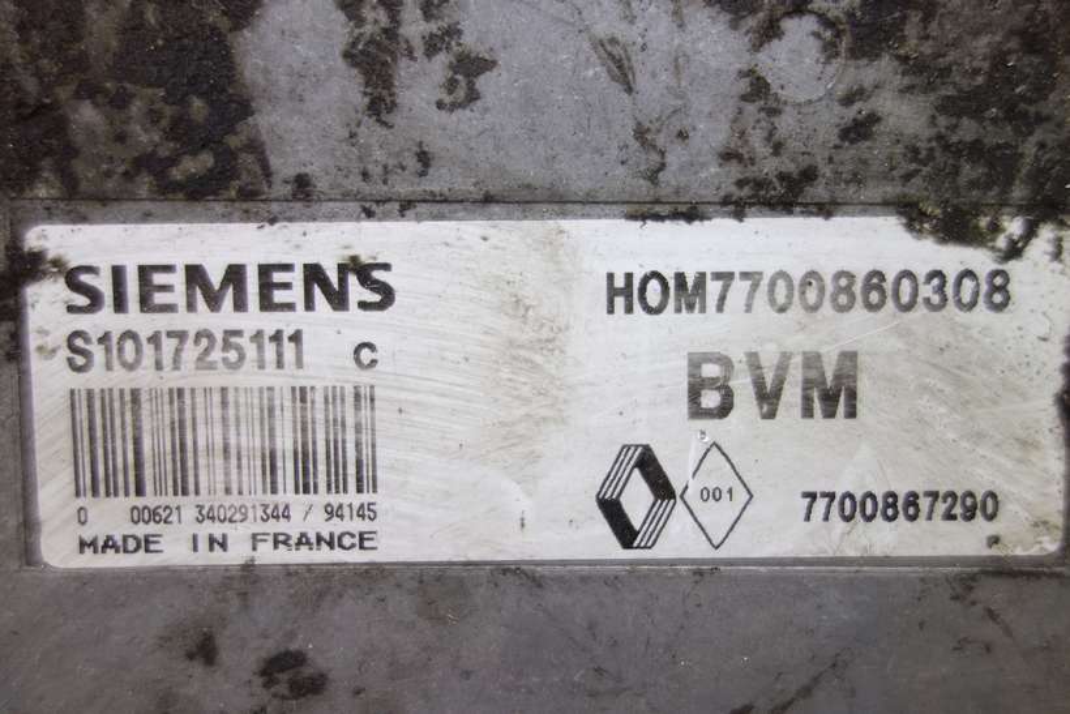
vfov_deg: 46.4
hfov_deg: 65.5
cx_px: 535
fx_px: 832
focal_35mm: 28
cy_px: 357
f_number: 2
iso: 125
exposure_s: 1/100
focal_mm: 10.4
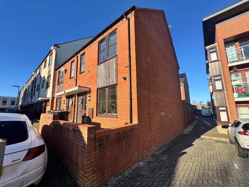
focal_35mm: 14
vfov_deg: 85.7
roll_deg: +1.1
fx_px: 101
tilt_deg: +8.0
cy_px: 94
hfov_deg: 102.1
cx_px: 124
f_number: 2.2
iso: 50
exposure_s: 1/1048
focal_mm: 2.22
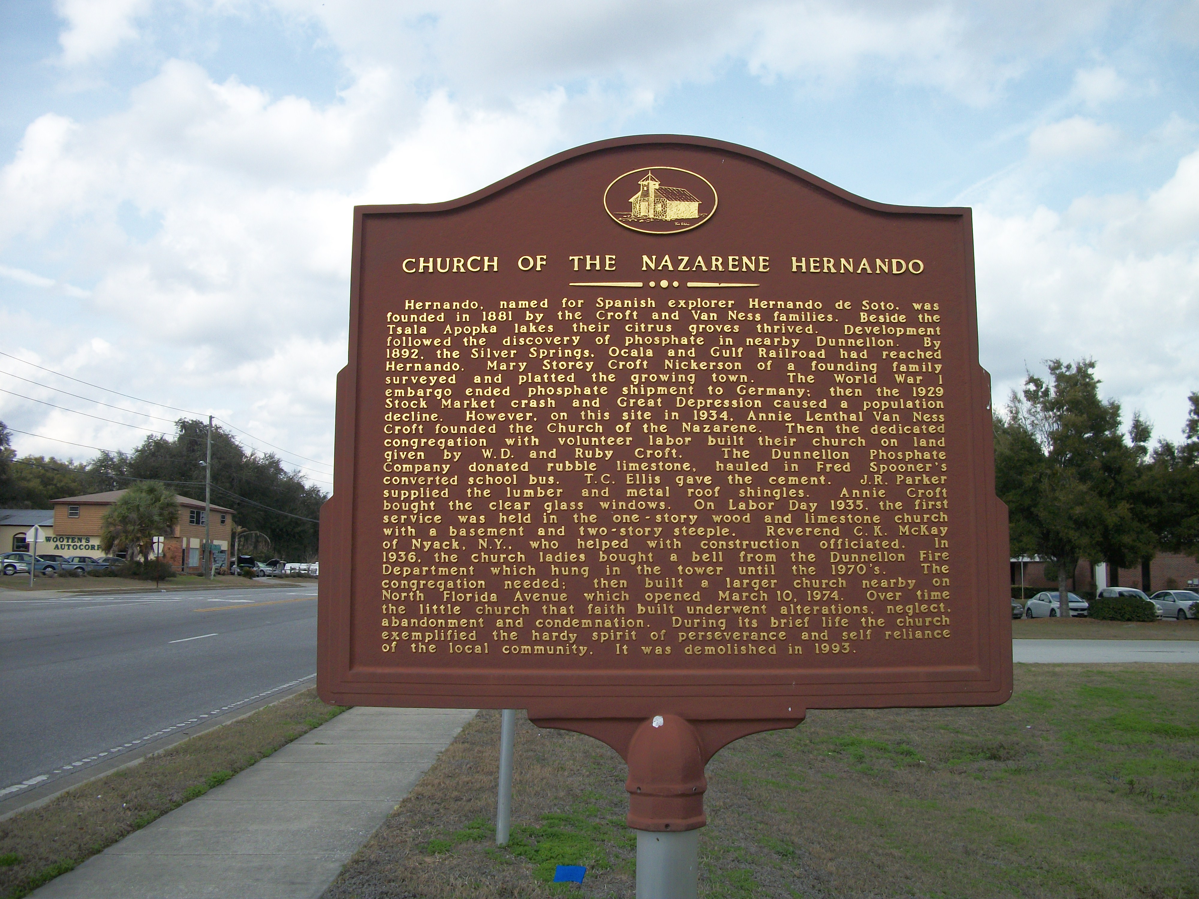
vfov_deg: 44.2
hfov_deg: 56.8
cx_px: 600
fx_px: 1108
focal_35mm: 32
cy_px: 450
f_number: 8.8
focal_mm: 5.7
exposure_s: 1/160
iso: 80
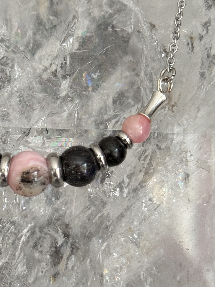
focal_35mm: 97
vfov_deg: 20.2
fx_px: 803
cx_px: 36
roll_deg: -0.2
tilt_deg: -2.6
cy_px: 110
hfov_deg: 15.1
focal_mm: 6.76
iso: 160
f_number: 1.78
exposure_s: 1/60
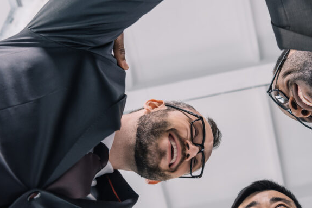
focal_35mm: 57
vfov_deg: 23.5
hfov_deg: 33.7
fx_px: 494
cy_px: 163
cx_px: 263
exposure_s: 1/125
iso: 160
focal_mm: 32
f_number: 3.5
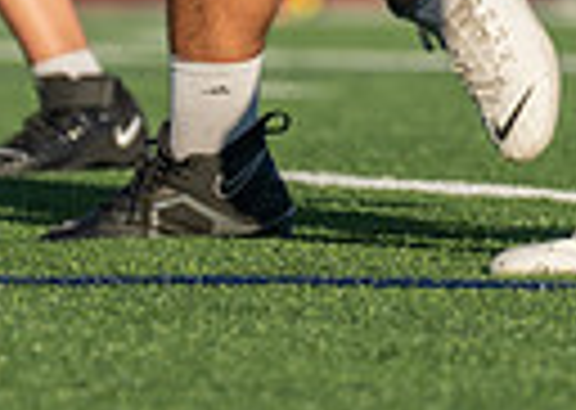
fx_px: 19322
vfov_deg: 1.2
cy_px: -453
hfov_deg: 1.7
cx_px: 91
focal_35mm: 1183
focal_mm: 200
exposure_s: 1/2000
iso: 100
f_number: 2.8
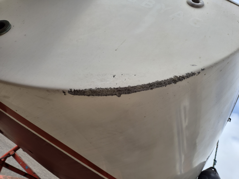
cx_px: 120
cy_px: 90
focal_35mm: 23
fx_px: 159
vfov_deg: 58.9
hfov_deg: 73.9
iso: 80
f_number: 1.8
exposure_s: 1/3920
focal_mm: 5.4
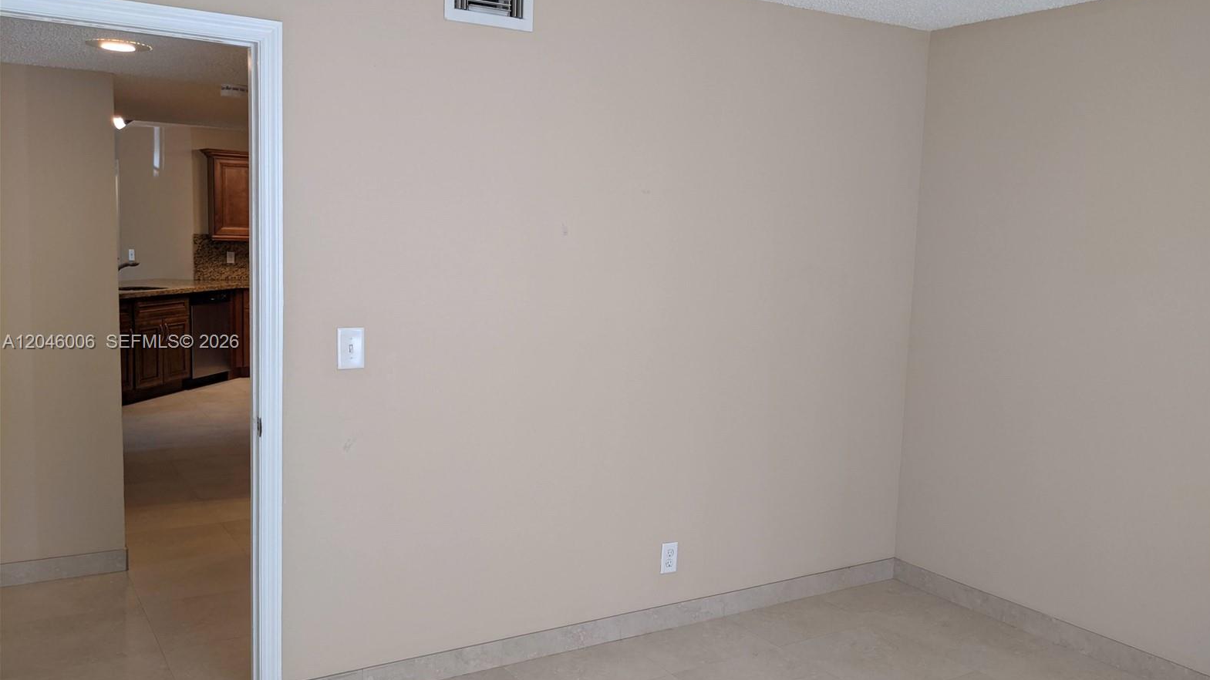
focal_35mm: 30
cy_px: 343
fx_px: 962
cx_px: 616
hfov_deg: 64.3
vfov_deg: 38.9
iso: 57
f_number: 1.8
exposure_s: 1/24
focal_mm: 4.44
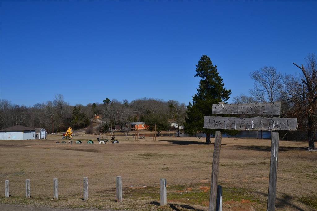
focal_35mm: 34
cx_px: 158
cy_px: 106
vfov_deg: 38.3
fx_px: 304
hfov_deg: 55.1
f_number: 11
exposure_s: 1/500
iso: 250
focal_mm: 23
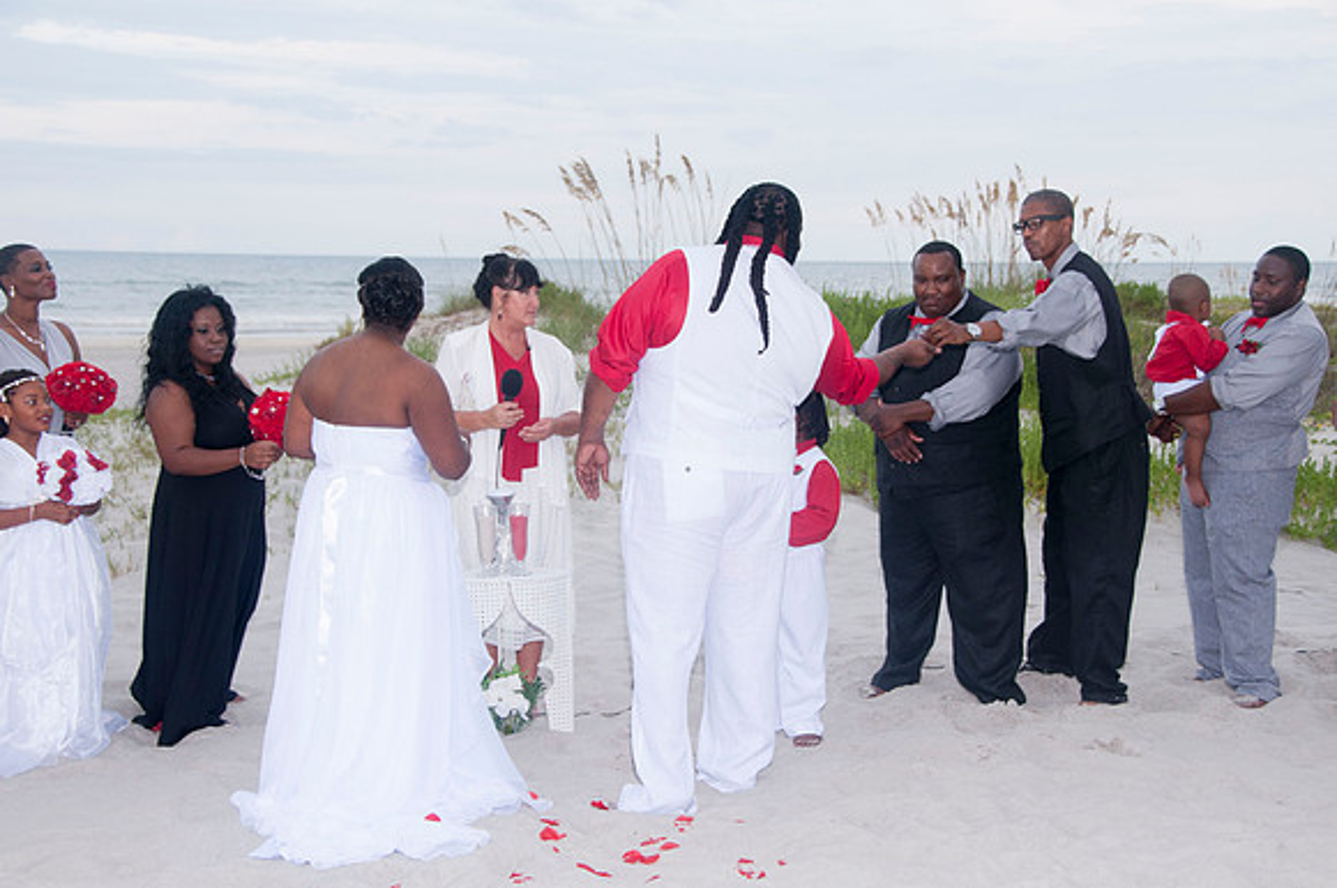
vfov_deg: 25.7
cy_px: 444
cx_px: 668
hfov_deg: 37.9
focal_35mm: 52
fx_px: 1947
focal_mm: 35
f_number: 5.6
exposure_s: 1/125
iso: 200
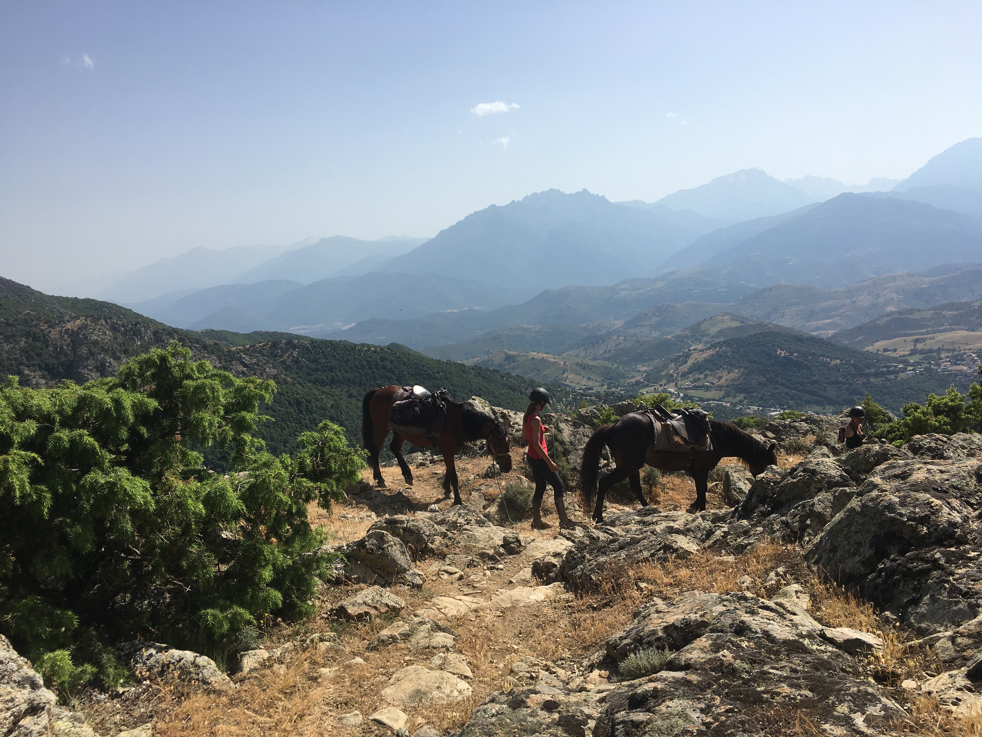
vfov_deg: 48.2
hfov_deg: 61.7
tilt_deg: -9.3
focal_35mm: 29
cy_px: 368
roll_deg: +5.1
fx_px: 823
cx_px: 491
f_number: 2.2
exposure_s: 1/2137
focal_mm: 4.15
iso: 25
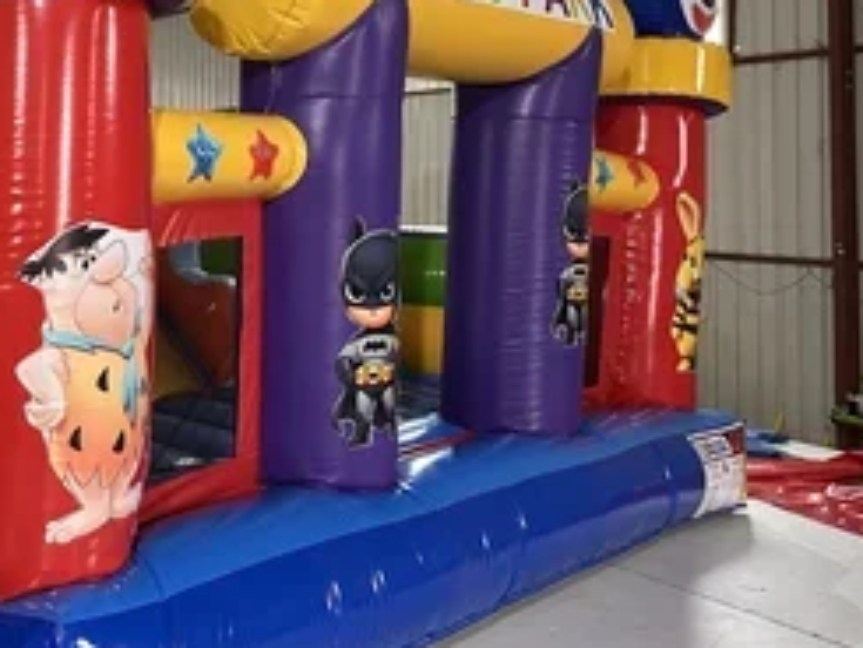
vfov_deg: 32.0
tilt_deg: +3.6
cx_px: 74
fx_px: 1097
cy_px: 122
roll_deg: -0.9
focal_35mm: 44
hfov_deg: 39.6
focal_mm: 6.86
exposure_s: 1/50
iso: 320
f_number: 1.78
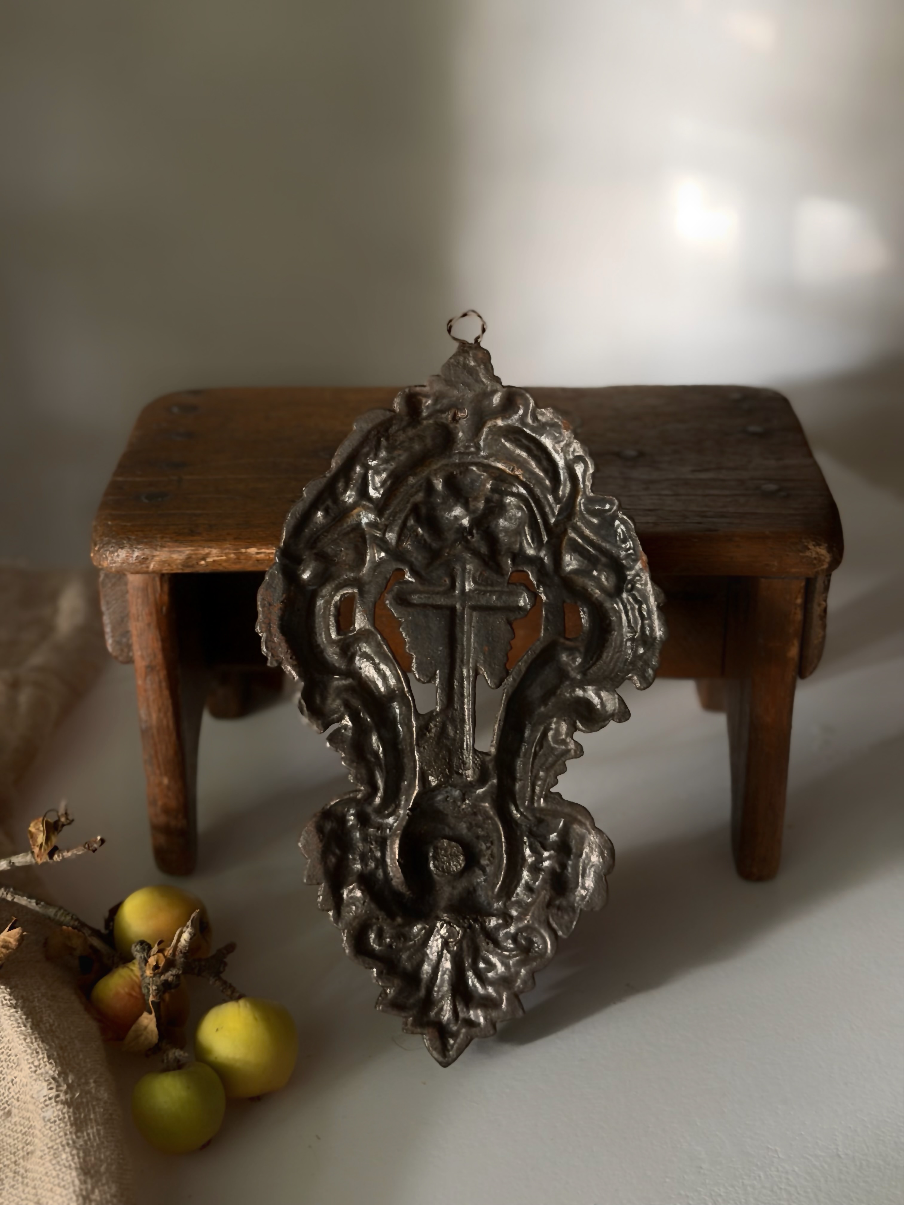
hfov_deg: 30.3
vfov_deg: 39.7
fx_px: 1671
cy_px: 602
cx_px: 452
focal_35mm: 48
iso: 500
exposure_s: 1/32
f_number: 1.78
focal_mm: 6.76
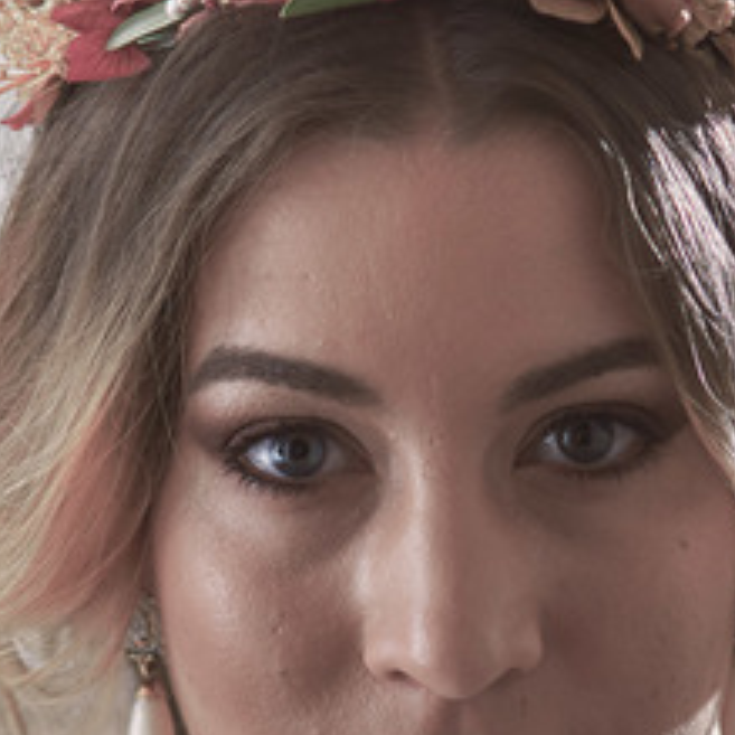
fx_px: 9393
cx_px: 510
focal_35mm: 391
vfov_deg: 4.5
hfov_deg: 4.5
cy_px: 1042
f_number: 4.5
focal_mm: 105
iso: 320
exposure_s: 1/160
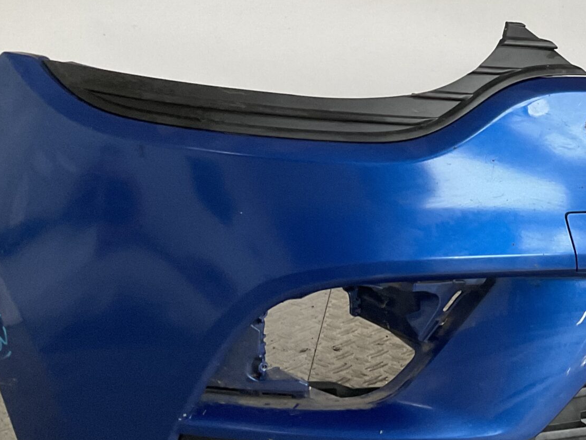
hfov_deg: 27.9
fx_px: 1134
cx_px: 528
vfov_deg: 21.7
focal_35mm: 67
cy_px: 89
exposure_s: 1/60
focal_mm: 3
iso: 100
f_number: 1.8
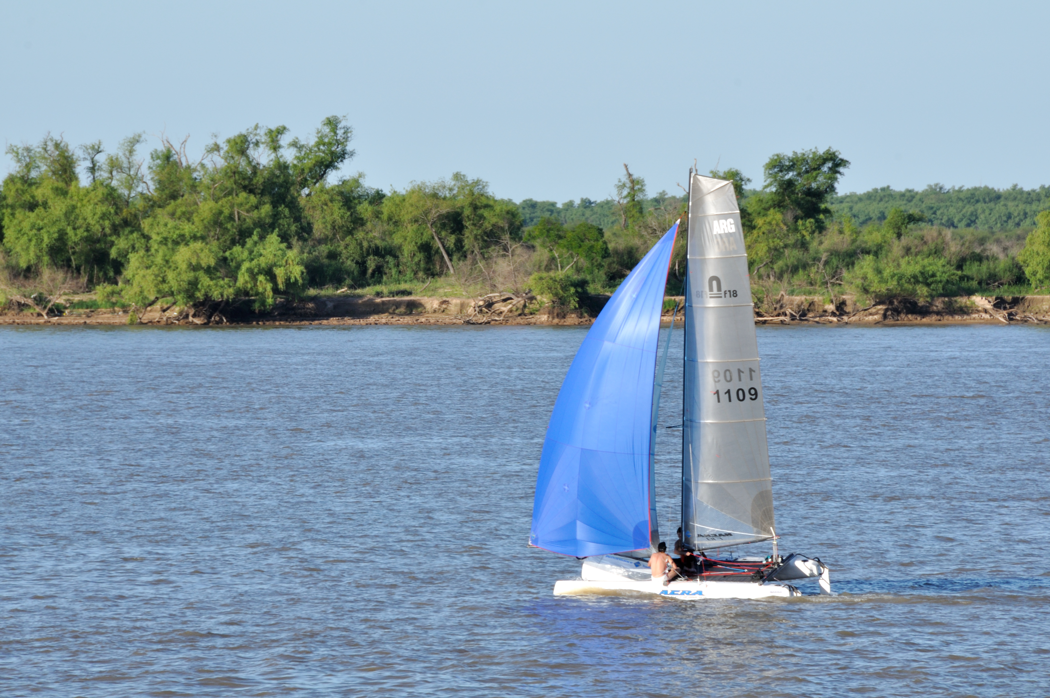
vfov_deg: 4.6
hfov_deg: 6.9
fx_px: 8739
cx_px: 525
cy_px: 349
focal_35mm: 300
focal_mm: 200
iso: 200
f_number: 16
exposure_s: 1/100
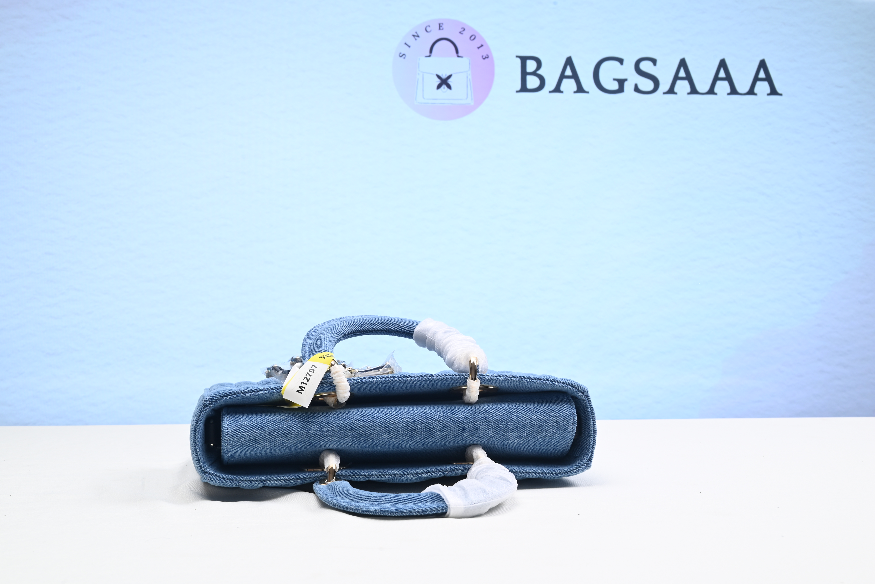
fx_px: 948
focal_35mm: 39
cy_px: 292
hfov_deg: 49.5
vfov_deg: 34.2
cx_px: 438
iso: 100
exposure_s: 1/2
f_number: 16
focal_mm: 39
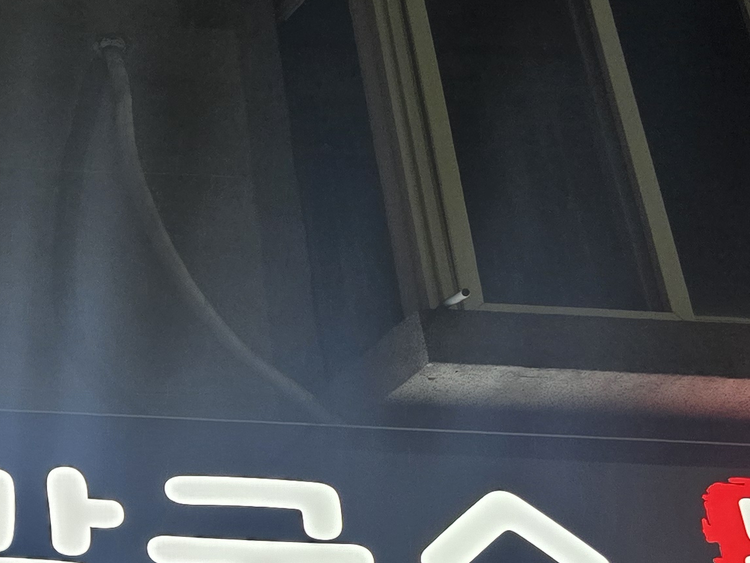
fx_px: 1734
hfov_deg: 21.6
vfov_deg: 18.0
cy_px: 573
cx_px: -271
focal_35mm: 80
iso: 125
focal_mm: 6.3
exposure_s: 1/120
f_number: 1.7
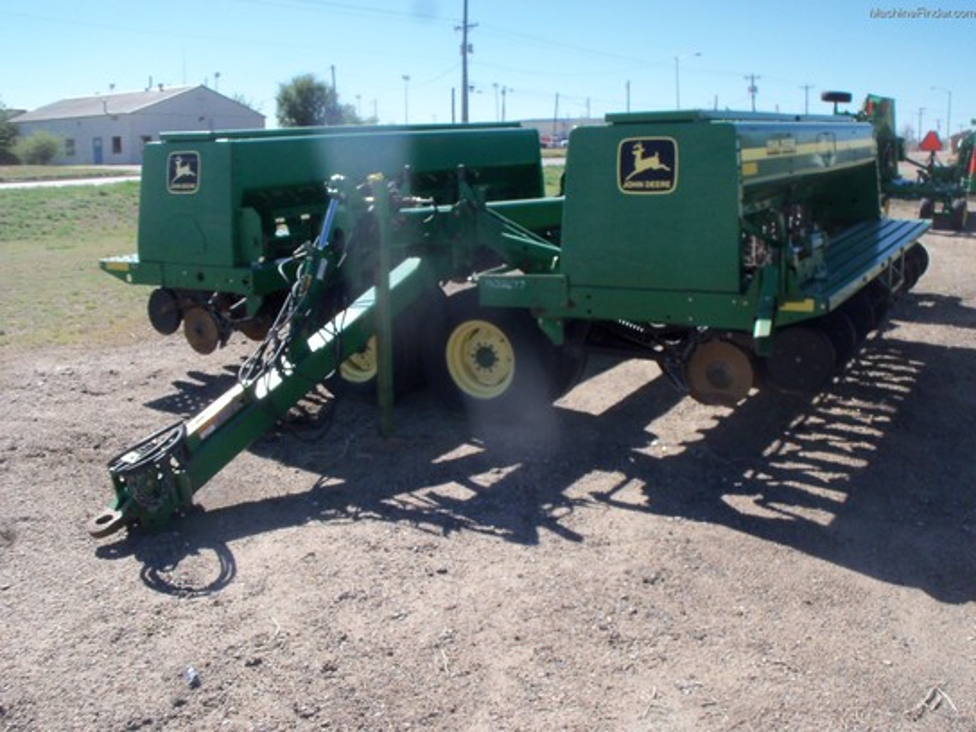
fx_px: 987
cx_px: 488
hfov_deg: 52.6
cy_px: 366
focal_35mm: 35
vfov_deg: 40.7
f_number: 5.5
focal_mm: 6.3
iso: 80
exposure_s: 1/320
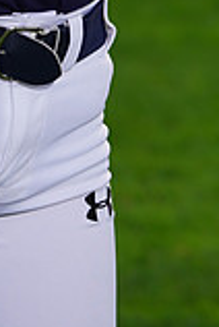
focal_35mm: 732
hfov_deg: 1.9
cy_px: -257
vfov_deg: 2.8
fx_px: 6650
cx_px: -75
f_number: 8
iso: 160
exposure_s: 1/250
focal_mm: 200
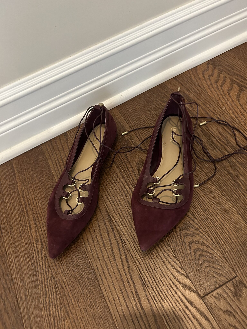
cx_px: 124
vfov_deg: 67.3
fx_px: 247
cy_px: 164
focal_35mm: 26
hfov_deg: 53.1
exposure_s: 1/40
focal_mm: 5.7
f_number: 1.5
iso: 500
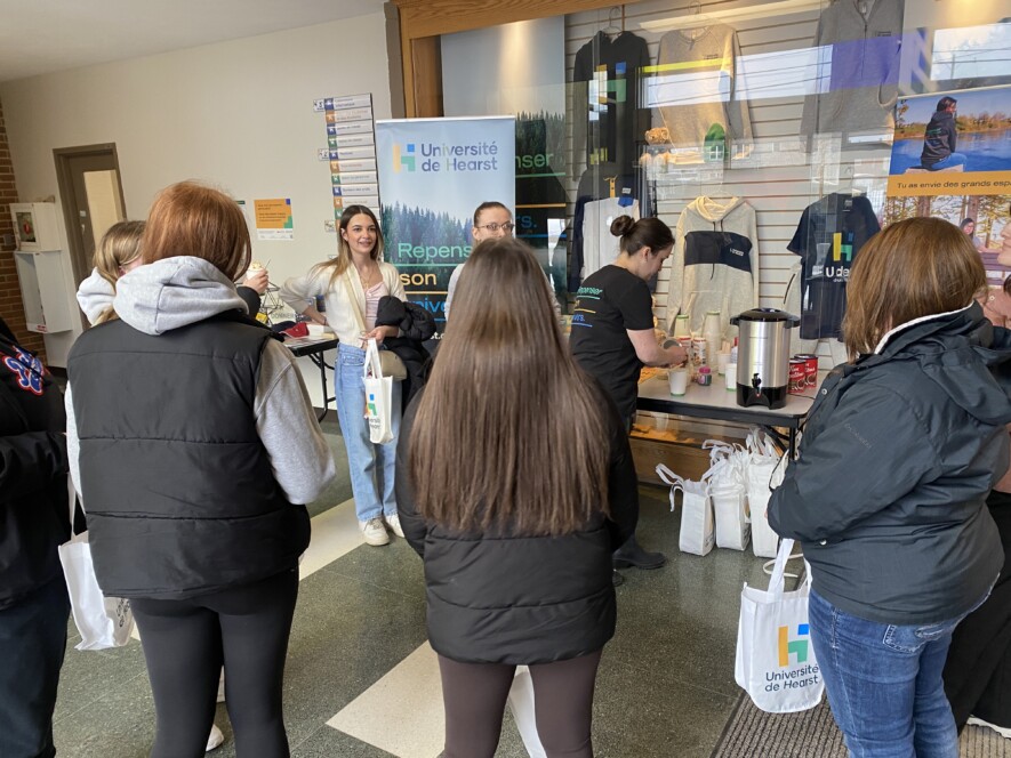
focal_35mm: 26
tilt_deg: -13.6
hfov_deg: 67.3
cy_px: 379
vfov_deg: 53.1
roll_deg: +1.7
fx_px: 759
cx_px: 506
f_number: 1.8
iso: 80
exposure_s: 1/60
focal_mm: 4.25
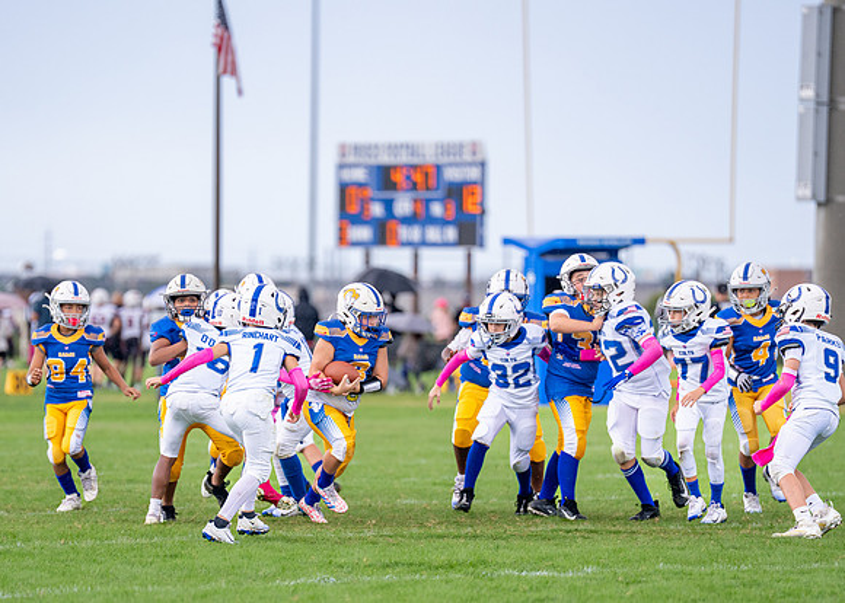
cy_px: 383
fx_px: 6548
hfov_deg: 7.4
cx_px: 330
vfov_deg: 5.3
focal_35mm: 273
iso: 500
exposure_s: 1/1600
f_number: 2.8
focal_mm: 200
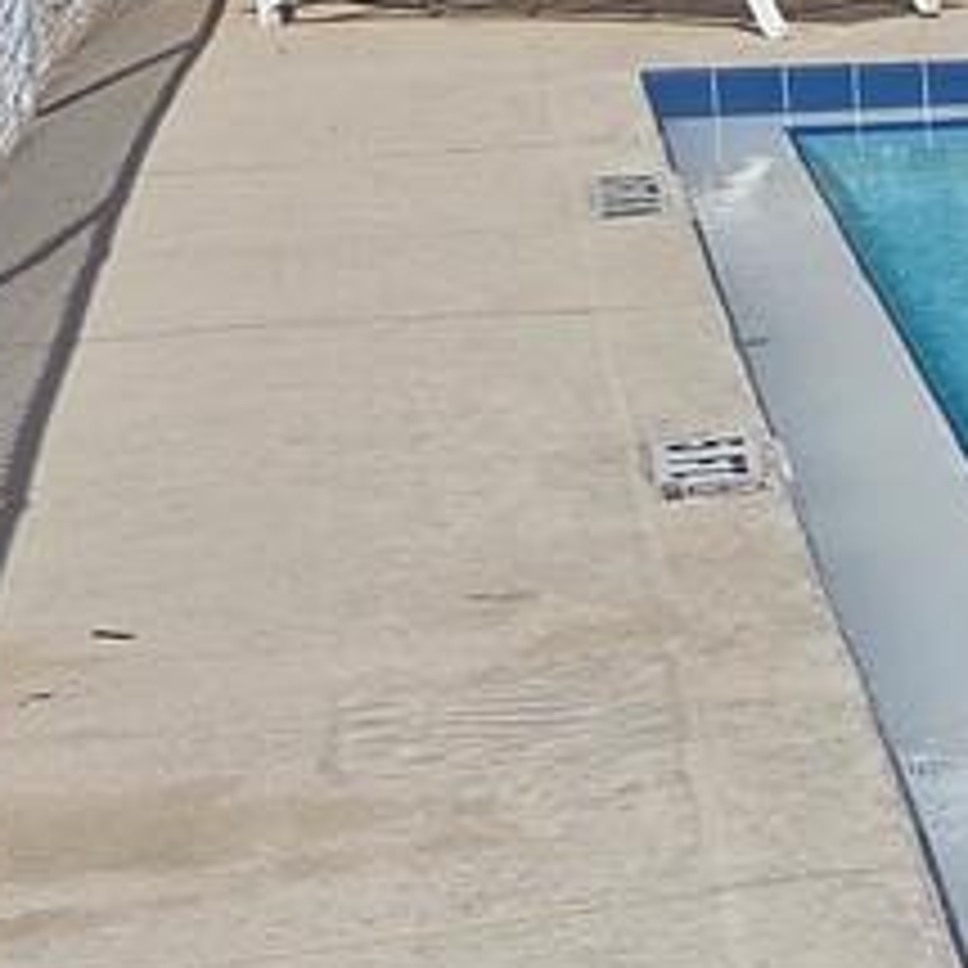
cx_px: 2679
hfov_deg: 9.6
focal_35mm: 151
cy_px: 450
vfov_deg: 11.6
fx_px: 4777
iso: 64
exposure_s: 1/7891
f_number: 1.8
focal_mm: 5.4
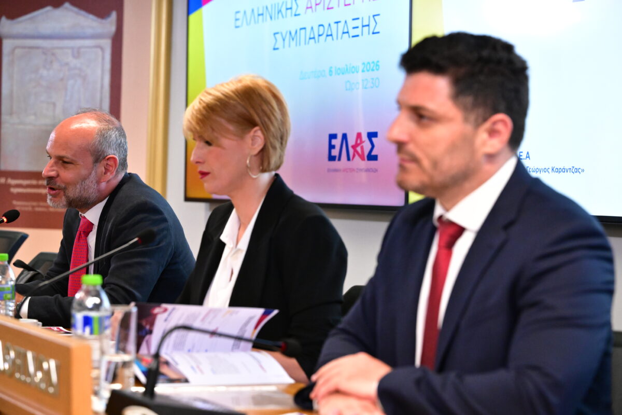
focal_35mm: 84
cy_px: 208
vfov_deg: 16.3
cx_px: 311
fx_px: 1451
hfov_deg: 24.2
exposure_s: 1/320
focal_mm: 84
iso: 8000
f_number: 4
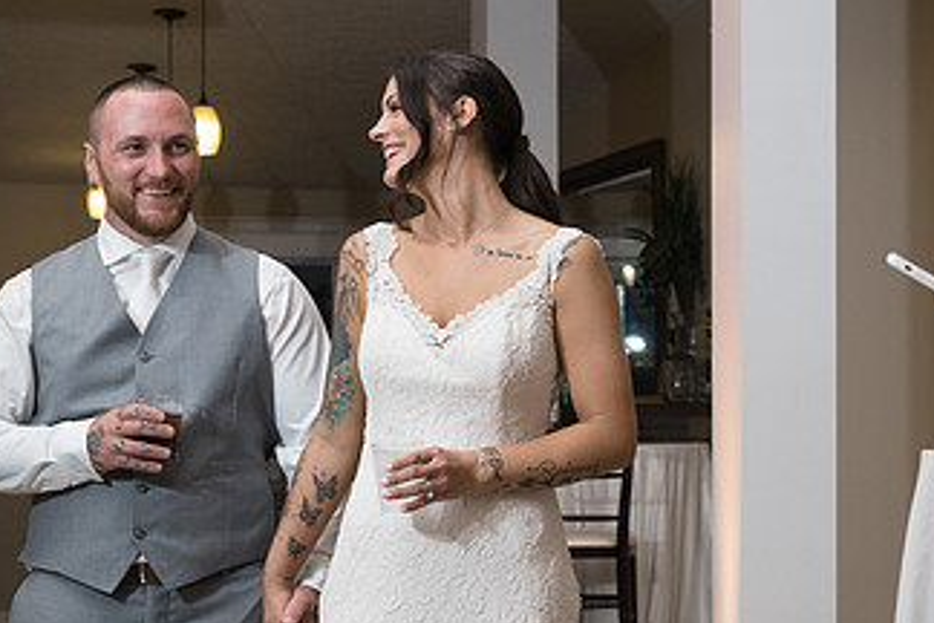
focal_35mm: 115
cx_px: 710
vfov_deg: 11.9
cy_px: 321
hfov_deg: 17.7
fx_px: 2983
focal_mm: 60
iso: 2000
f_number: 5.6
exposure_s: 1/200
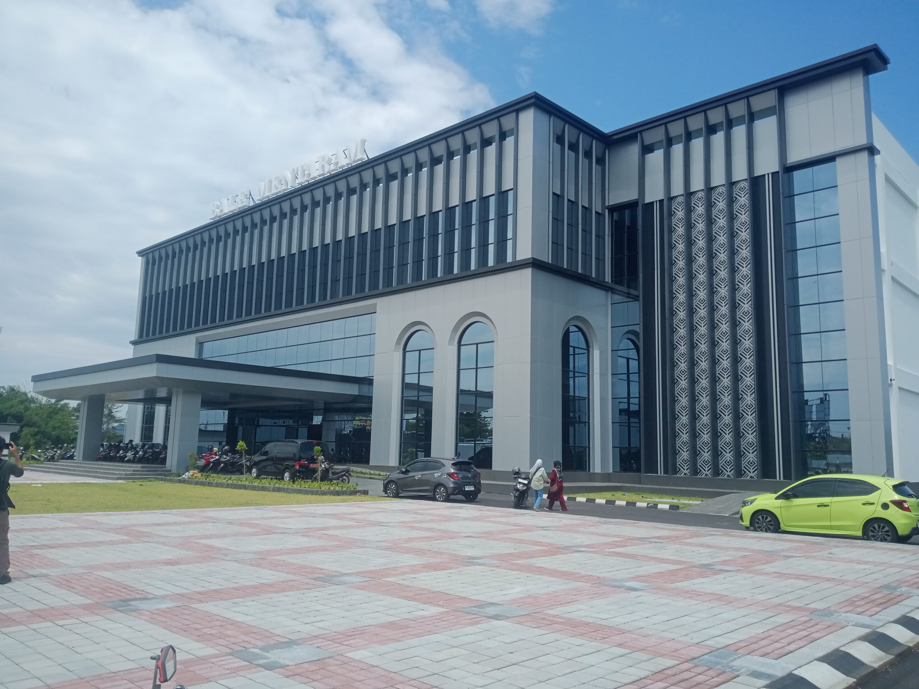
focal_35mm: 28
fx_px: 743
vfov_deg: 49.7
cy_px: 344
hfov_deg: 63.4
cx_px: 460
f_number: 1.8
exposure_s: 1/1812
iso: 112
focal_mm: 4.05
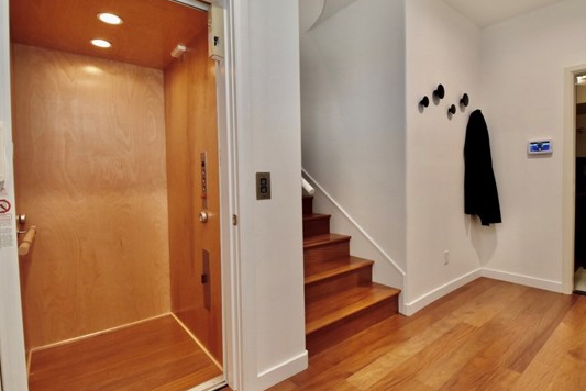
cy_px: 185
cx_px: 327
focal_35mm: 18
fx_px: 293
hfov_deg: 89.6
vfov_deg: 67.4
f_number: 3.5
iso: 800
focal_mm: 10
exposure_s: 1/60
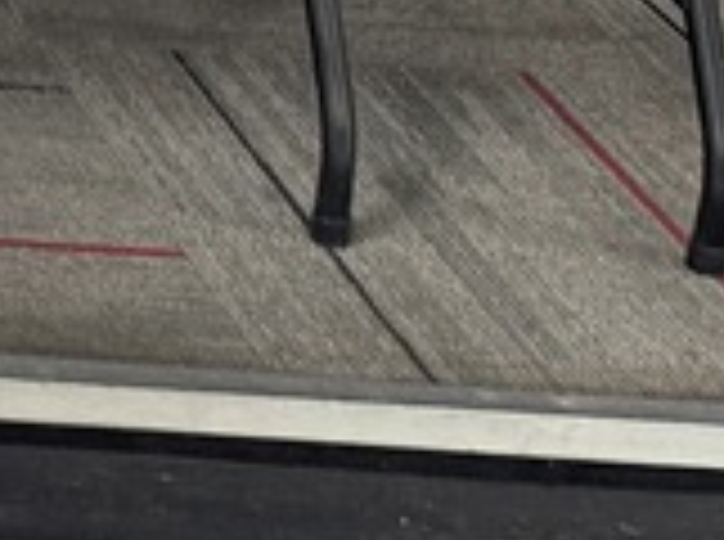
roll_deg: -0.6
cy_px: -1030
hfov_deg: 9.7
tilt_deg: -10.0
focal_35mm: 153
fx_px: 3193
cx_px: -1511
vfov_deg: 8.3
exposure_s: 1/60
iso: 160
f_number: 1.78
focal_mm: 6.76
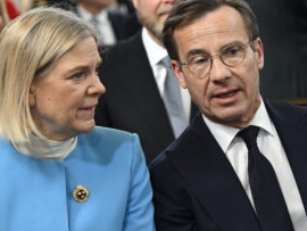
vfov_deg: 9.5
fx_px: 1394
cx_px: 161
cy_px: 122
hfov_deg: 12.6
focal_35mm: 157
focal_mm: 98
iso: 2500
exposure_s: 1/200
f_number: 4
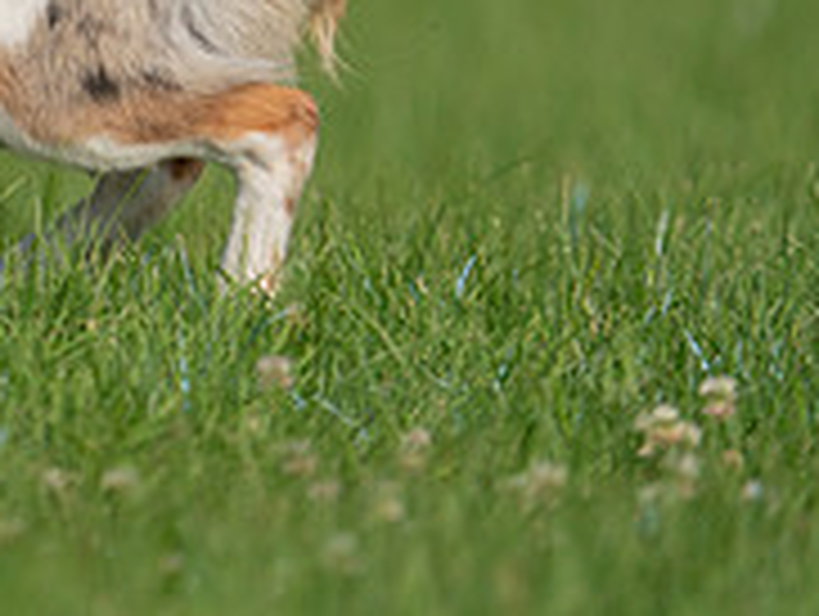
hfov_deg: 1.1
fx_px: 43473
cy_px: -155
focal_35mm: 1835
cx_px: -158
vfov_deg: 0.8
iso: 640
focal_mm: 600
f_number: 6.3
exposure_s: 1/4000
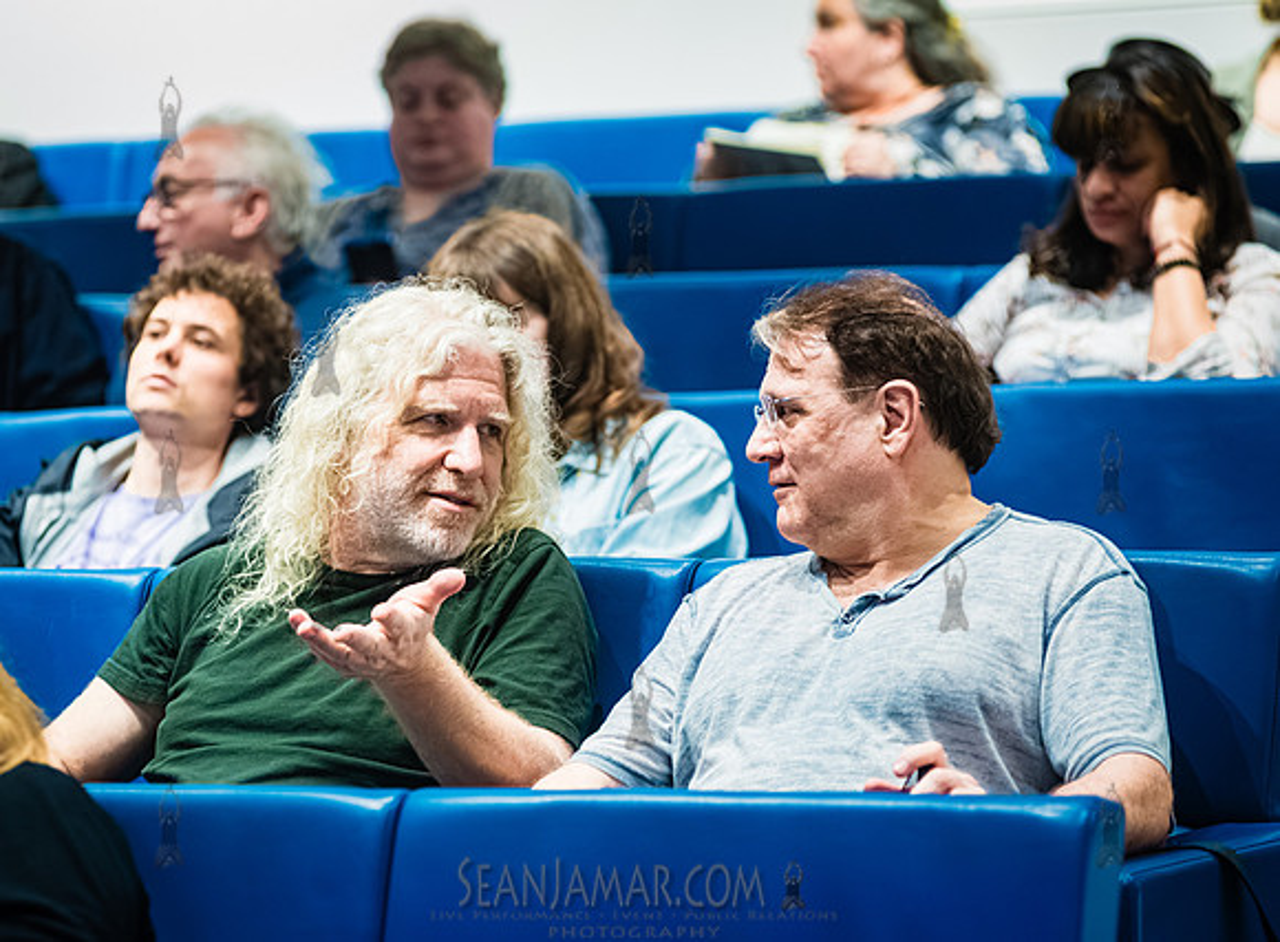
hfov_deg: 10.9
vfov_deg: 8.1
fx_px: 6681
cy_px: 425
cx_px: 555
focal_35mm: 182
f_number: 4
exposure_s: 1/200
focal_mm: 155
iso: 5000
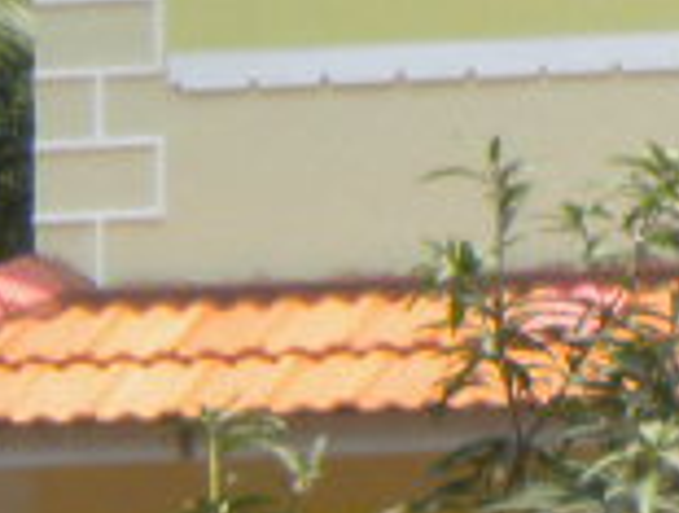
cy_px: -566
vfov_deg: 3.3
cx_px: 2164
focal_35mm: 448
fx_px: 8808
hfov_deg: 4.2
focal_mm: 12.3
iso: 113
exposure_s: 1/242
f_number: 6.5
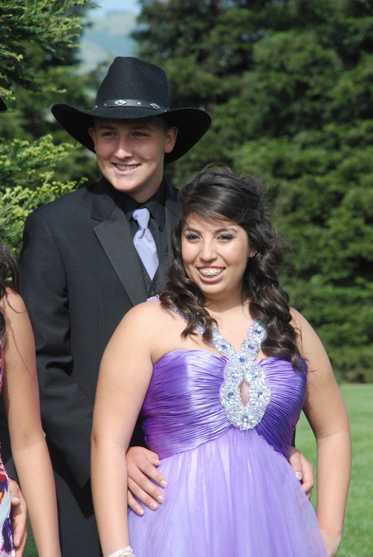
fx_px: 3138
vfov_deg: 10.1
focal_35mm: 202
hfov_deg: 6.8
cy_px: 278
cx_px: 186
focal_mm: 135
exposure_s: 1/1250
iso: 1600
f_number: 9
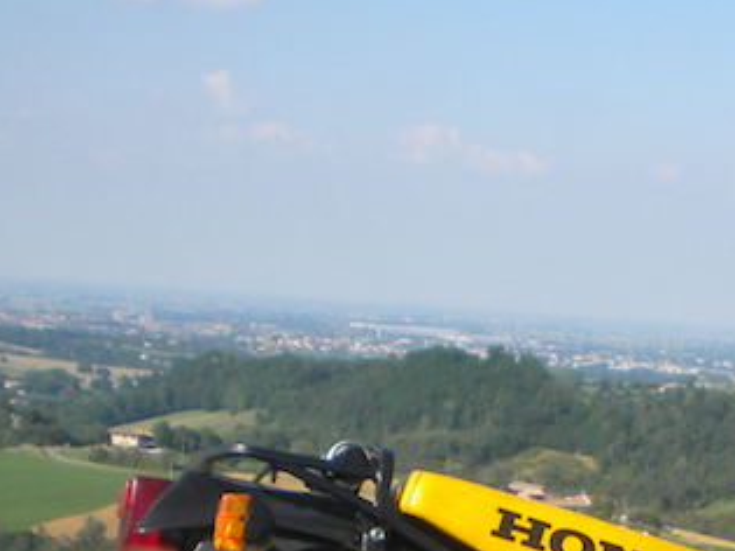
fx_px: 2356
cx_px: 807
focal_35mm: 111
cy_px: 871
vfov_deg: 12.5
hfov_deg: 17.2
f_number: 4.6
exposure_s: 1/498
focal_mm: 6.3
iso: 80
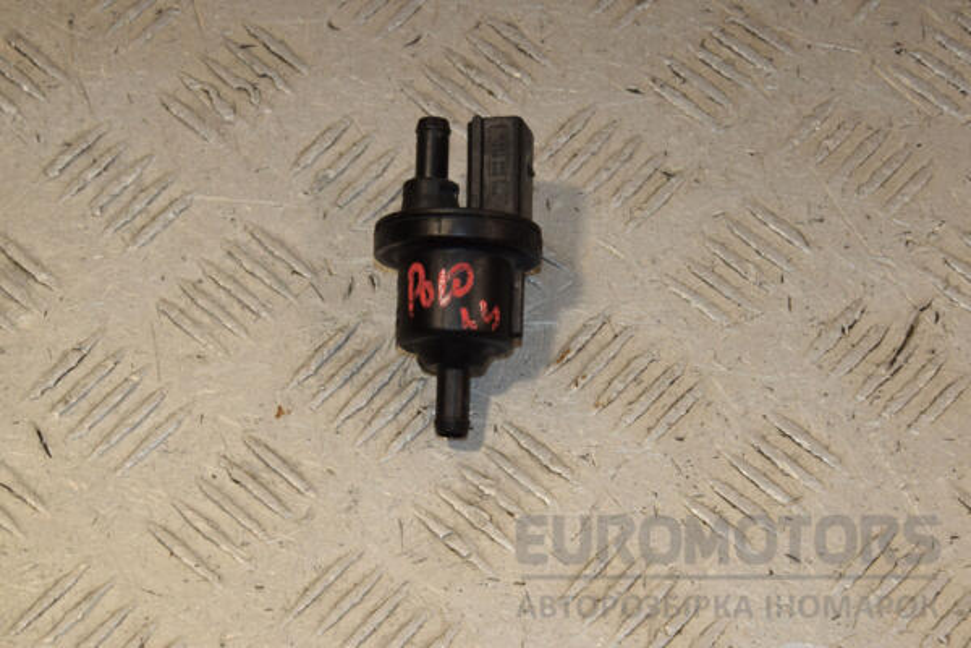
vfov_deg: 13.8
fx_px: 2670
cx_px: 486
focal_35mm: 99
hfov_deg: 20.6
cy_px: 324
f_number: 11
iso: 800
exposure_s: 1/200
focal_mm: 66
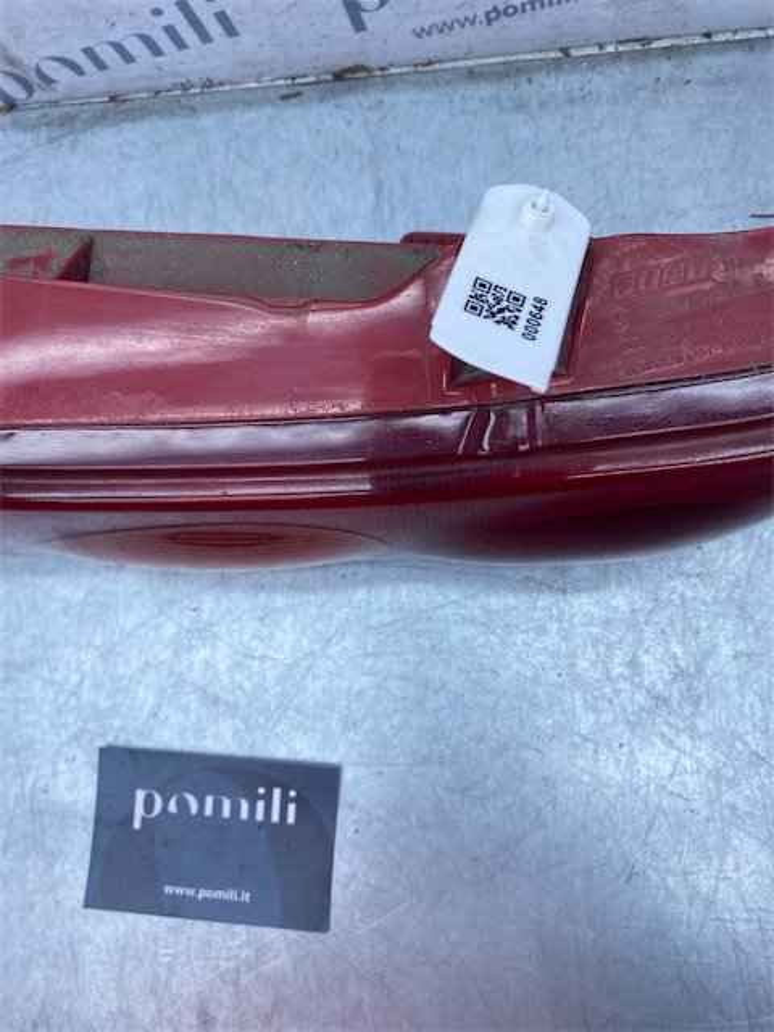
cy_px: 516
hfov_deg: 53.1
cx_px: 387
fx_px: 775
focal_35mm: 26
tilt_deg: -80.8
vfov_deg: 67.3
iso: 32
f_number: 1.8
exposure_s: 1/871
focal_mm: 4.25
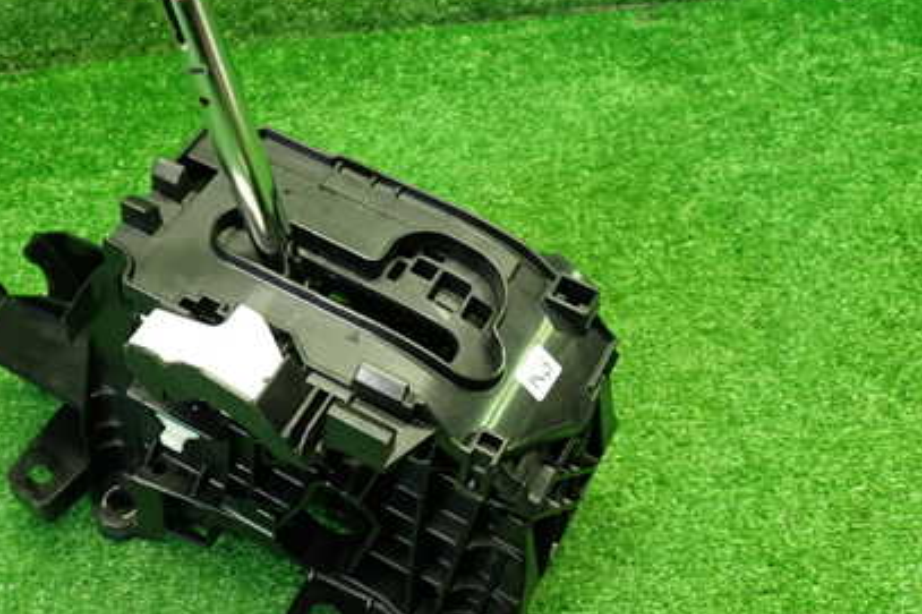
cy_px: 313
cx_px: 299
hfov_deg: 42.1
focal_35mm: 46
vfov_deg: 29.2
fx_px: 1178
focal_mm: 5.4
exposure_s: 1/30
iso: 250
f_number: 2.3
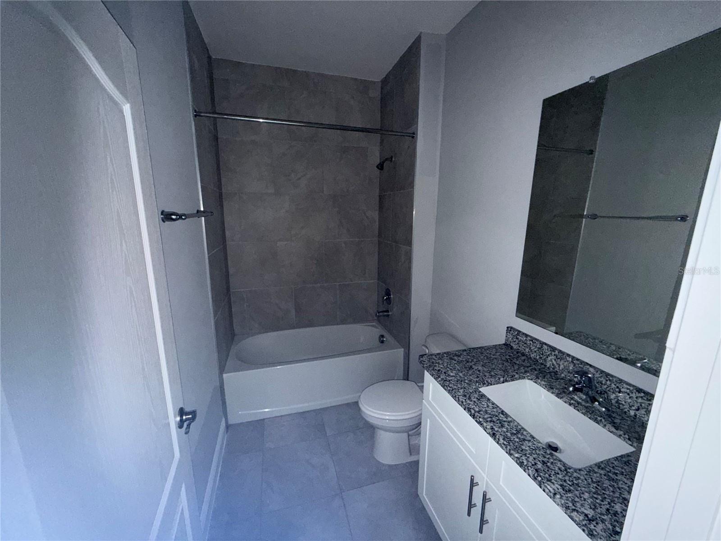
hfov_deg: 102.1
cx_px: 360
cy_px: 270
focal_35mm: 14
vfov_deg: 85.7
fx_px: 292
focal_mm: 2.22
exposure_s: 1/40
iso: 320
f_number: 2.2
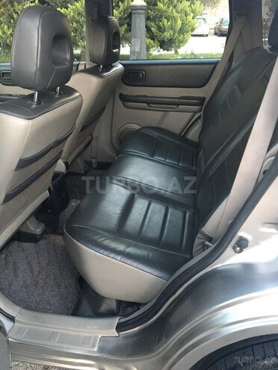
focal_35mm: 29
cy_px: 185
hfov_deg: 48.2
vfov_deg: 61.7
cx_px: 139
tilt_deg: -28.0
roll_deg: -0.8
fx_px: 311
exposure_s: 1/25
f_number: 2.2
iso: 200
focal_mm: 4.15
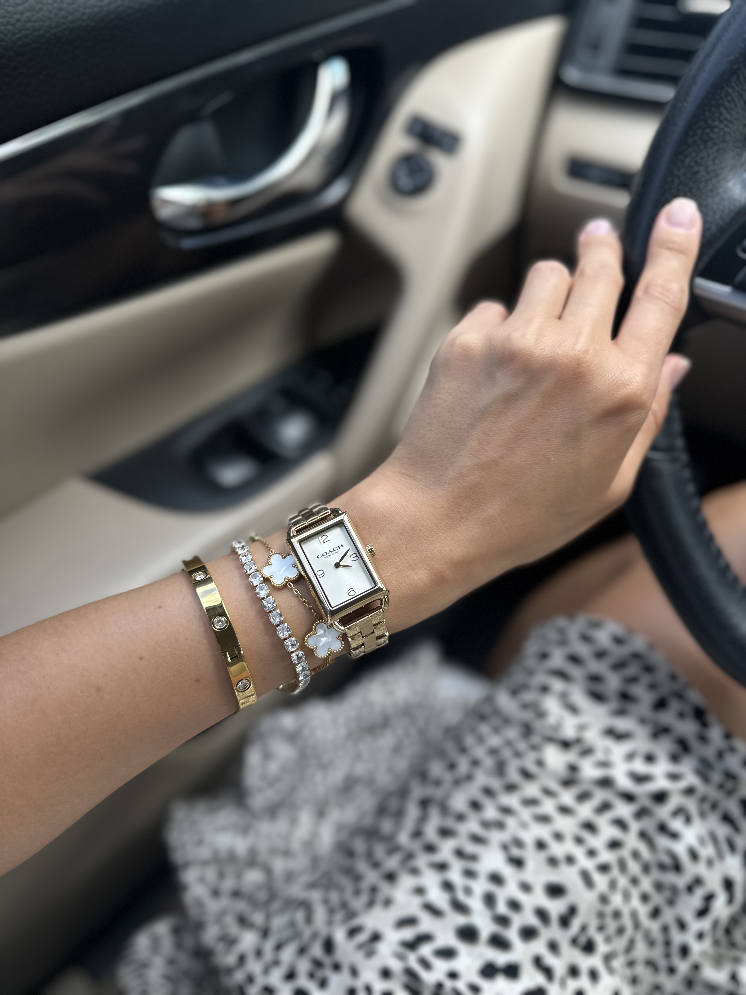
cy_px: 498
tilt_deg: -46.3
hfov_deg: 56.8
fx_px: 690
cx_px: 373
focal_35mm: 24
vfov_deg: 71.6
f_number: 1.78
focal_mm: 6.86
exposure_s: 1/197
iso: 64
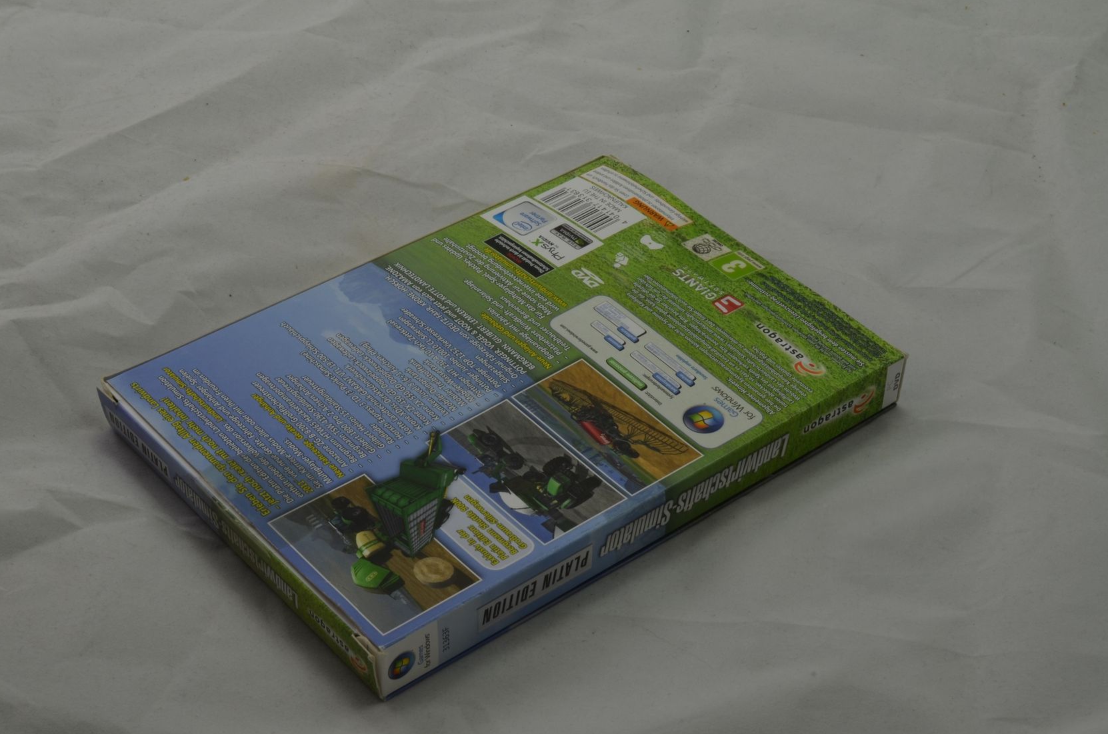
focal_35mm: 65
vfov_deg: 20.8
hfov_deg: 31.0
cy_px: 394
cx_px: 519
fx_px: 1997
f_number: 20
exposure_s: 1/3
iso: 100
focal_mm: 40
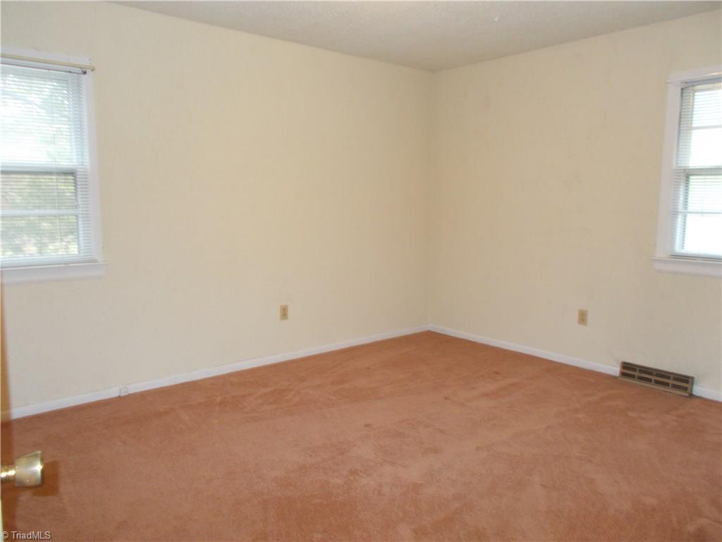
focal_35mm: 26
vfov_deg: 53.1
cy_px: 271
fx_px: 542
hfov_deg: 67.3
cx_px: 361
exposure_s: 1/25
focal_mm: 4.6
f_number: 3.2
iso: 220
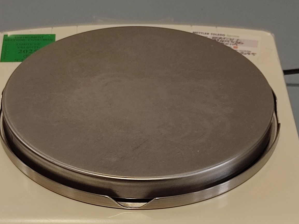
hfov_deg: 36.8
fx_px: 449
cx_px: 133
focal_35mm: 52
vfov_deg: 26.5
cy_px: 225
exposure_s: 1/33
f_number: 1.9
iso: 106
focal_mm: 6.04
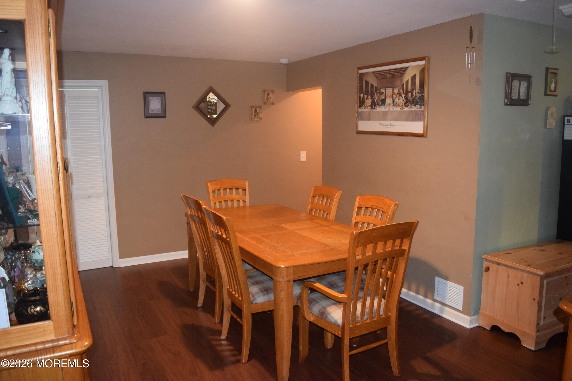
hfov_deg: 67.4
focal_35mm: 27
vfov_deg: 47.9
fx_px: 429
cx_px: 286
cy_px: 190
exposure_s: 1/60
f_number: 3.5
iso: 2800
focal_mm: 18
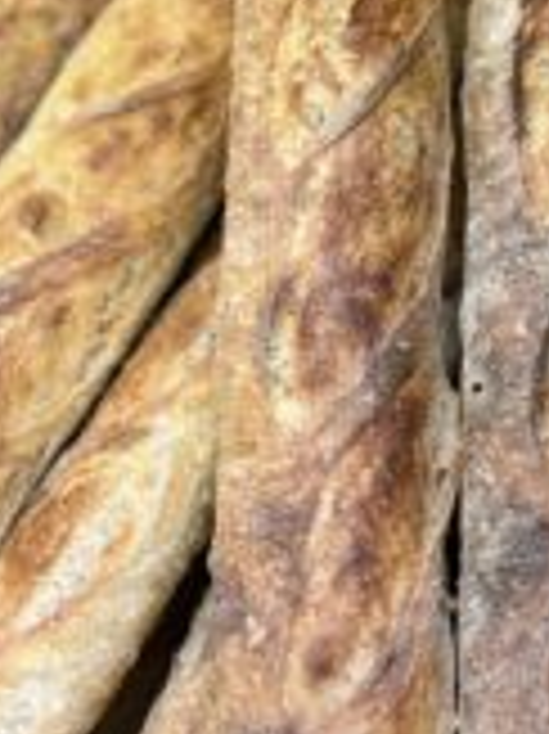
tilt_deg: -8.8
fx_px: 1355
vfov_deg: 30.3
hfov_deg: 22.7
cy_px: 365
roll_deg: +0.9
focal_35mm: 64
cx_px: 135
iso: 500
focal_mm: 5.7
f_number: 1.5
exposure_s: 1/60
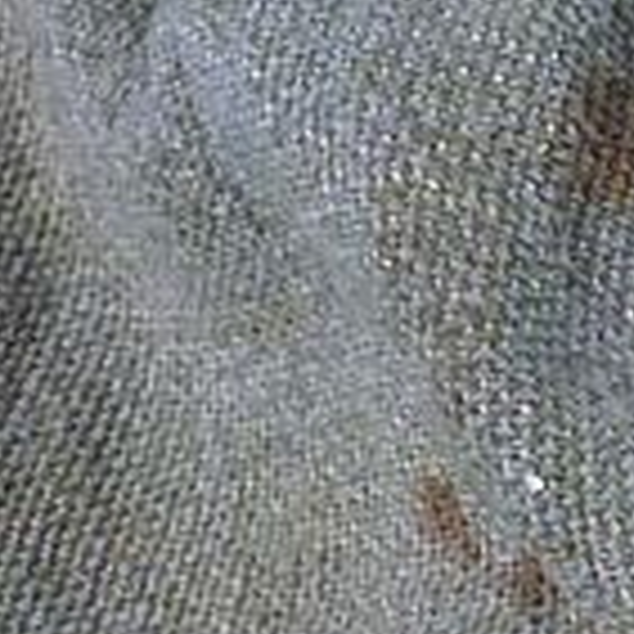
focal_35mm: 261
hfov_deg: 6.5
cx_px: 1259
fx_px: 5408
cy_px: 976
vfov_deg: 6.6
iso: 400
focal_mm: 9.4
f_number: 4.3
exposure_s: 1/80
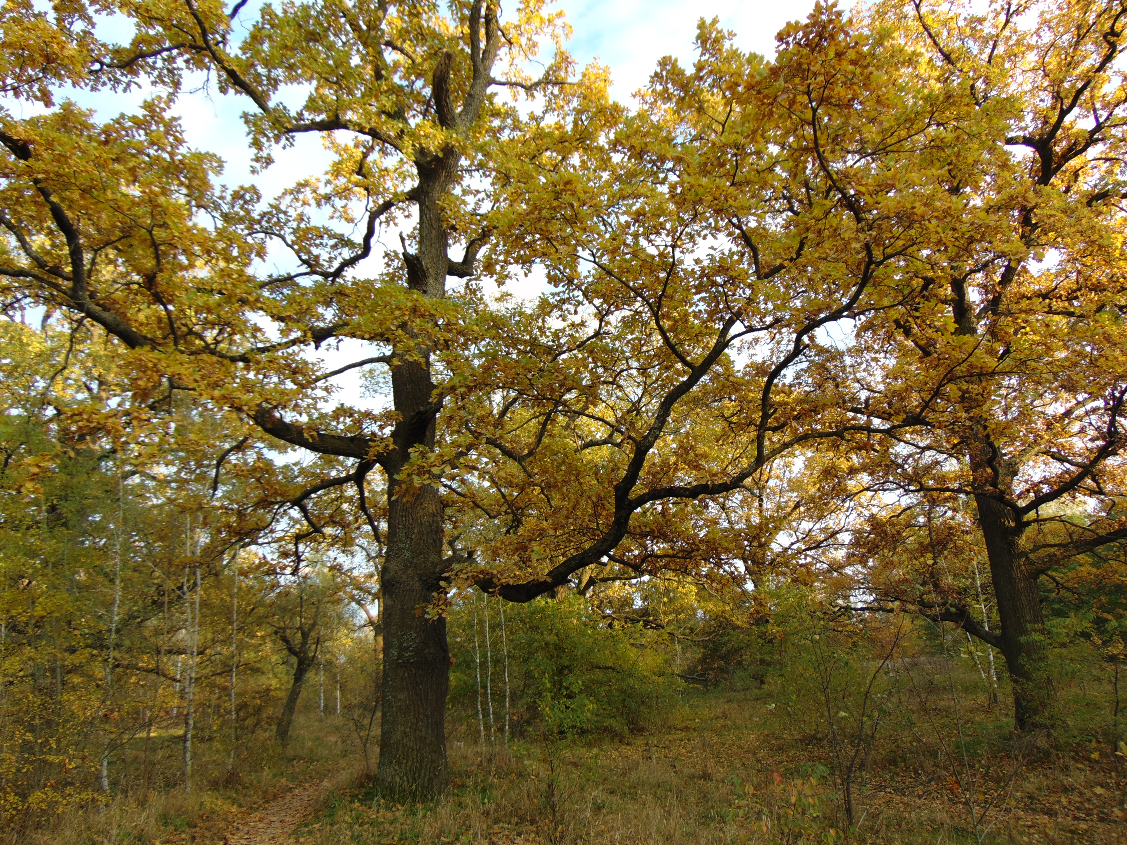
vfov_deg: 54.9
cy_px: 422
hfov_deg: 69.4
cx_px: 564
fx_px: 814
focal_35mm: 25
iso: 80
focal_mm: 4.5
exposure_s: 1/100
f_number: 3
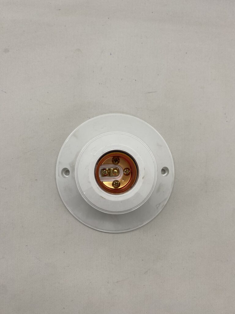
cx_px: 118
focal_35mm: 26
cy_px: 157
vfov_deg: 67.3
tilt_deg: -84.7
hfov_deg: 53.1
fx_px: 235
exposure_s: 1/321
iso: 32
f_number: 1.8
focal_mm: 4.25
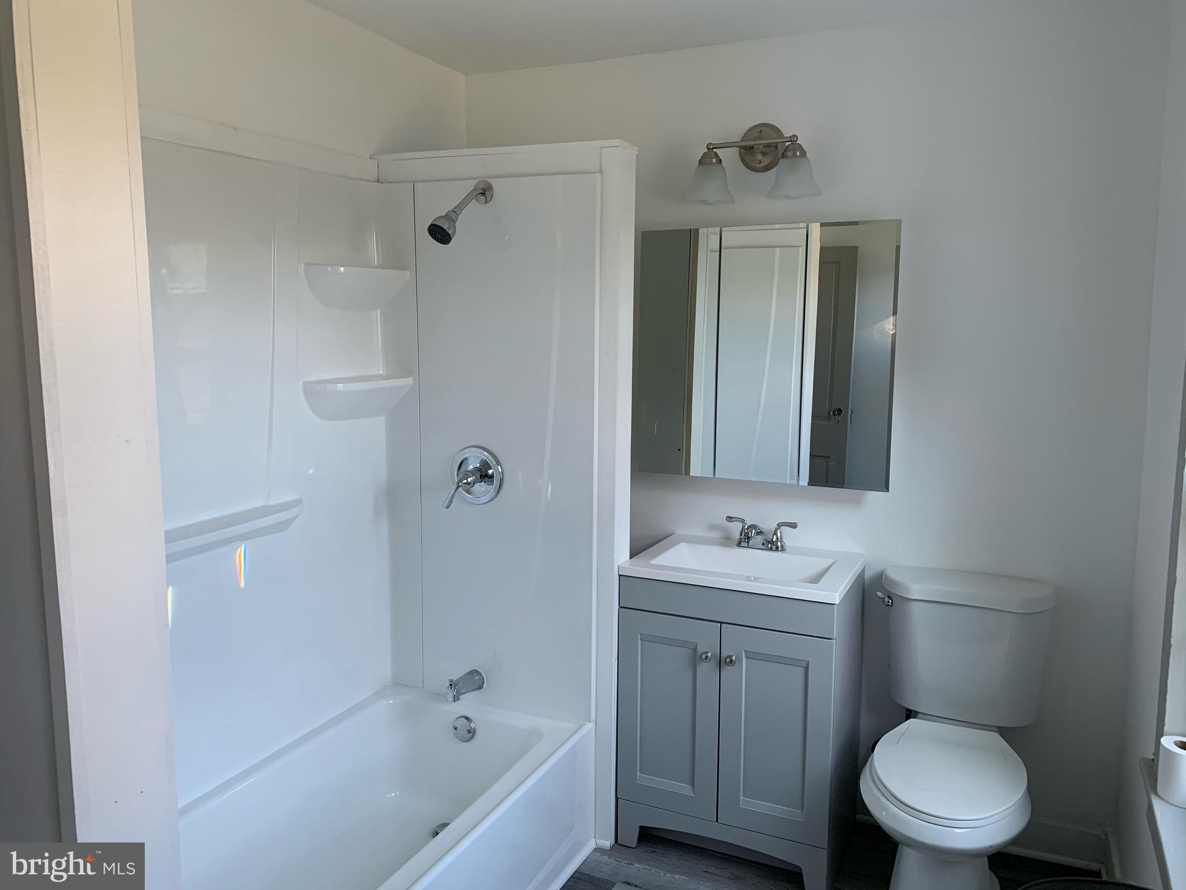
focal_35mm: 26
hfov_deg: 67.3
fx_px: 891
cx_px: 593
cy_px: 445
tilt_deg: -8.6
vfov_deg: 53.1
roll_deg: +0.4
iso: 100
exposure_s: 1/108
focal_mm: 4.25
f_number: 1.8
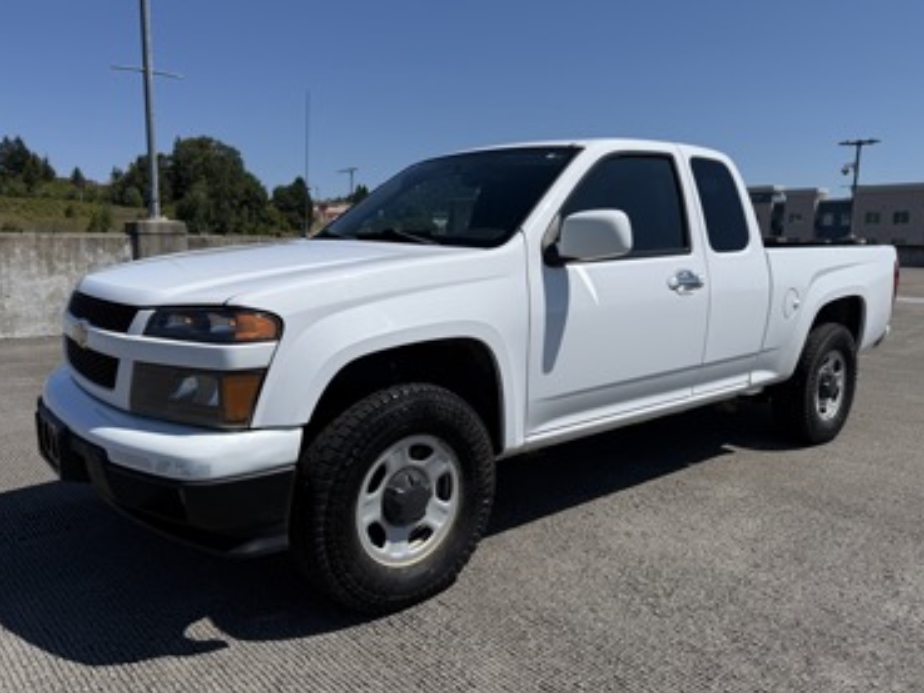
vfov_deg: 53.1
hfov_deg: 67.3
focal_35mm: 26
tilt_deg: -8.1
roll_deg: -1.3
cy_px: 340
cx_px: 448
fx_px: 694
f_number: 1.78
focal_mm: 6.76
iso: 80
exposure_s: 1/9091
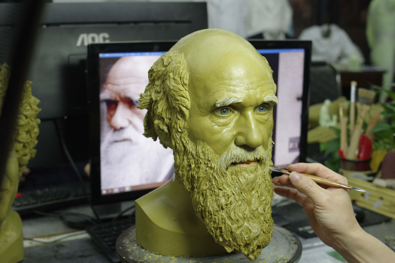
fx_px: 570
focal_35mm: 52
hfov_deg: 38.2
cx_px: 198
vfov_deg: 25.9
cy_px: 132
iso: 800
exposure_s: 1/80
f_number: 4
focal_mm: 35
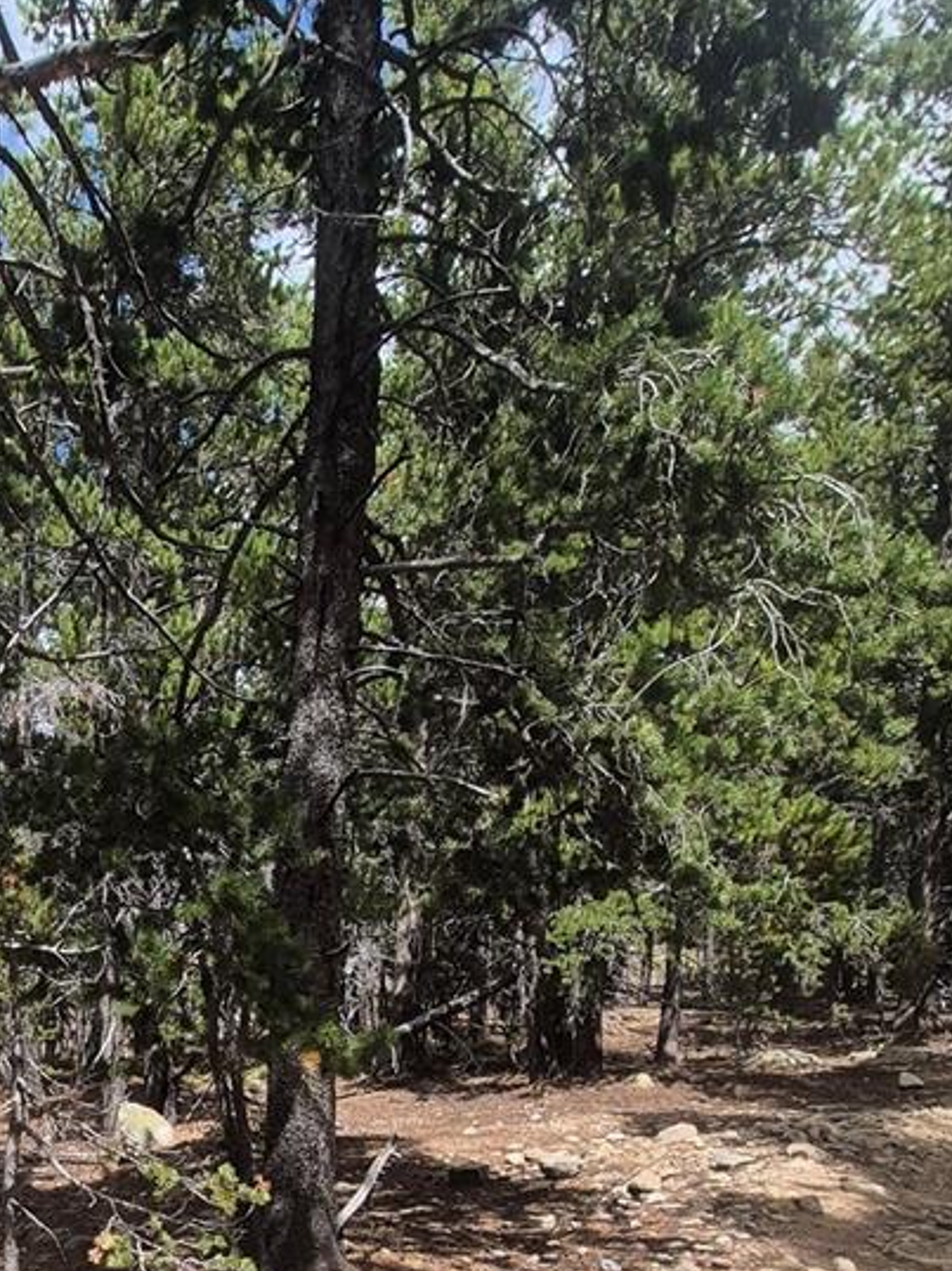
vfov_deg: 54.2
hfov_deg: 42.3
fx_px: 1064
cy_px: 1134
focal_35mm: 29
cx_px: 21
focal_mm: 1.74
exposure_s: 1/1068
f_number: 2.2
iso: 50
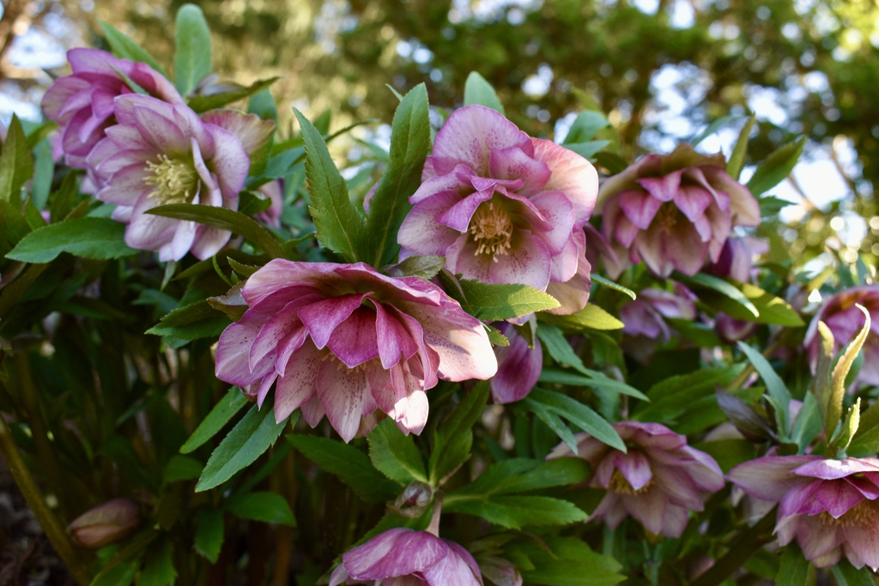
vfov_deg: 36.9
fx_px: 879
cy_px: 293
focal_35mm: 36
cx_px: 440
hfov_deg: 53.1
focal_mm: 24
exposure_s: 1/125
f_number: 5.6
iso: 400
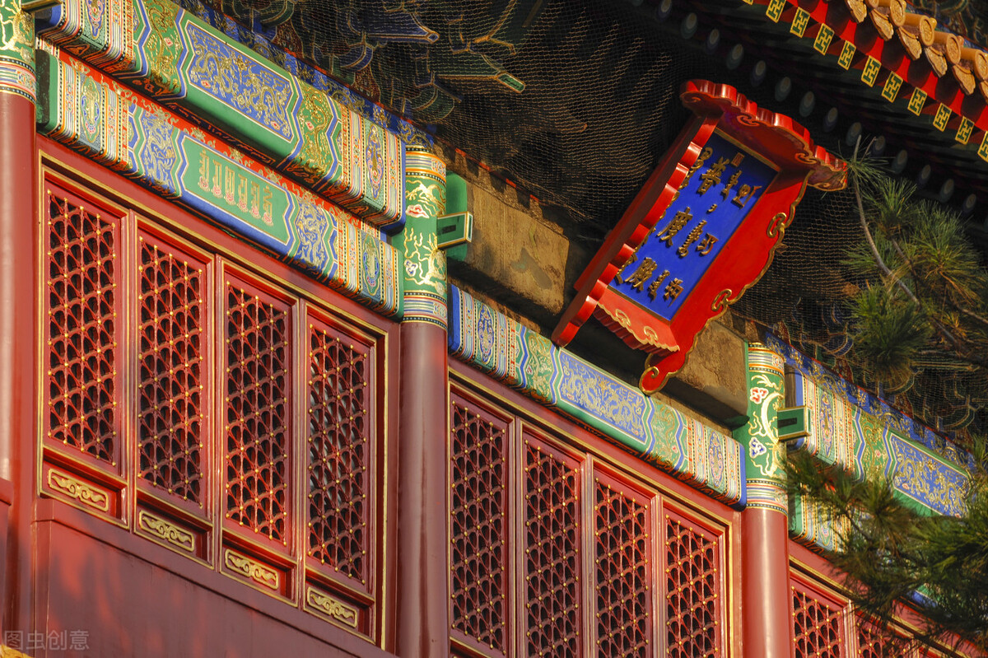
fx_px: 8230
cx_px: 494
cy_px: 329
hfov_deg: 6.9
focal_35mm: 300
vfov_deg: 4.6
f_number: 8
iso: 200
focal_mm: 300
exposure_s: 1/250
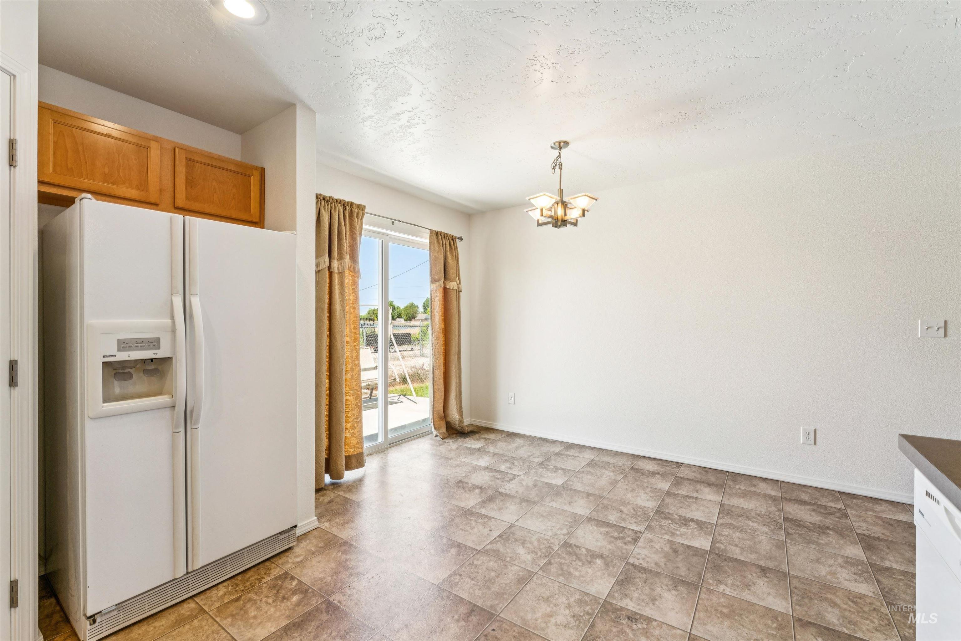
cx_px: 480
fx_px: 408
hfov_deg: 99.3
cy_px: 320
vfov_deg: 76.2
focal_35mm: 15
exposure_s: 1/25
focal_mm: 15.3
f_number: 13
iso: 400
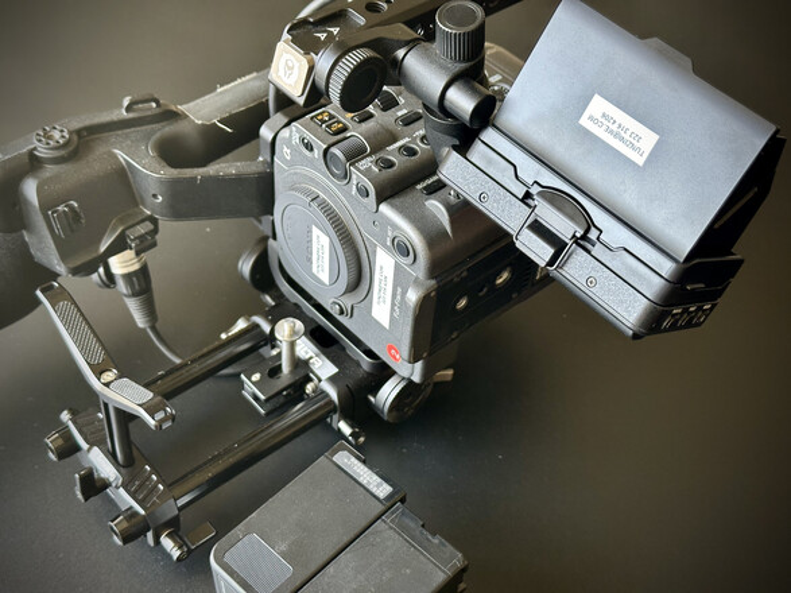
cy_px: 296
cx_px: 396
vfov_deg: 30.3
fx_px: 1097
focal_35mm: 48
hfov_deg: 39.7
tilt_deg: -46.4
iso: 100
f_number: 1.78
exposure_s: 1/60
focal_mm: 6.86
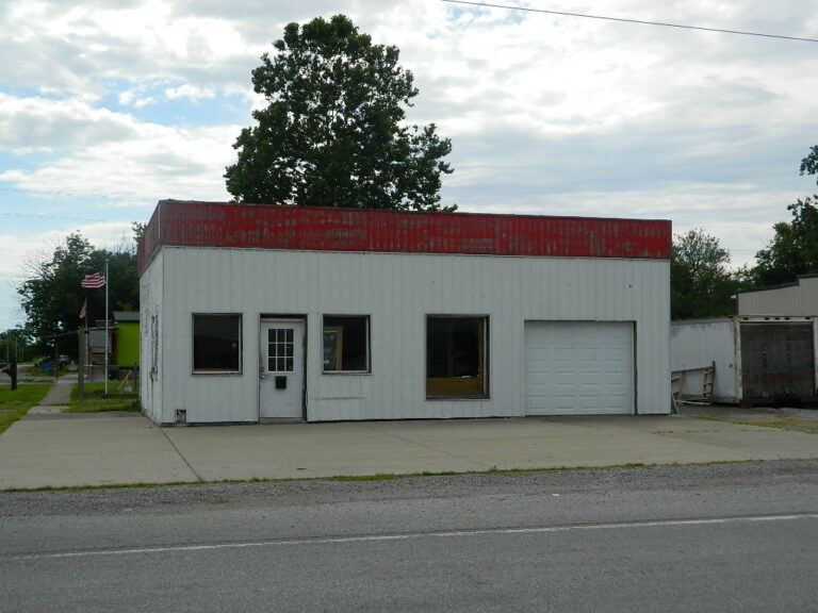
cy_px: 306
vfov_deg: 30.9
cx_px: 409
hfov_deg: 40.4
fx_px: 1111
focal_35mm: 47
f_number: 3.6
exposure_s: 1/800
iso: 80
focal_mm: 8.4
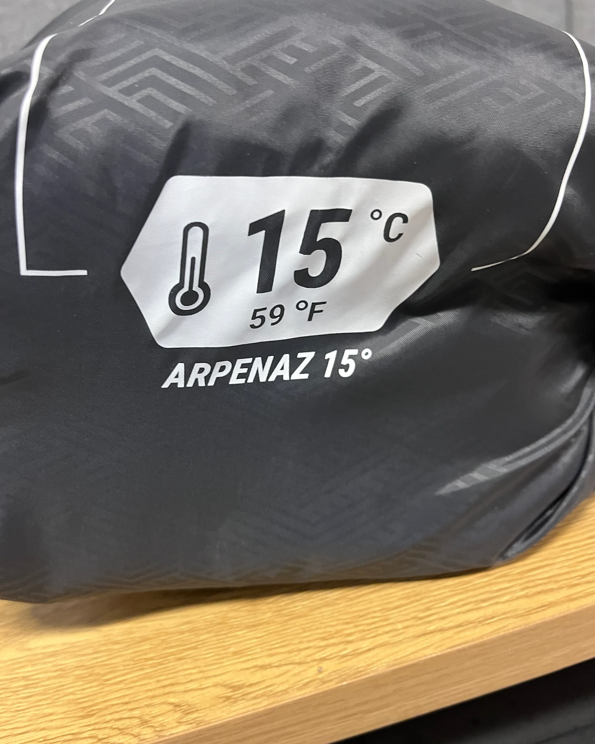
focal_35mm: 28
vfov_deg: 62.1
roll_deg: +17.1
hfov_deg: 51.5
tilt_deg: -29.0
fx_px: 616
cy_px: 345
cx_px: 290
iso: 250
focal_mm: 5.1
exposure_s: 1/50
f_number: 1.6
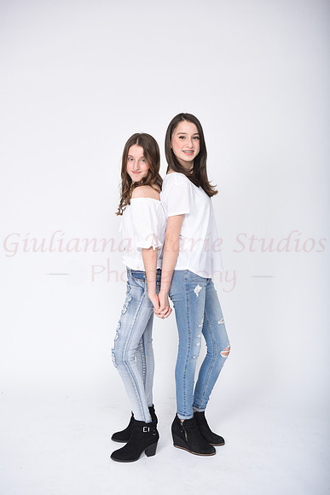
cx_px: 165
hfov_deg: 30.5
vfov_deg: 44.5
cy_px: 248
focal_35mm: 44
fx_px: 605
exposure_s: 1/250
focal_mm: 44
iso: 160
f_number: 7.1
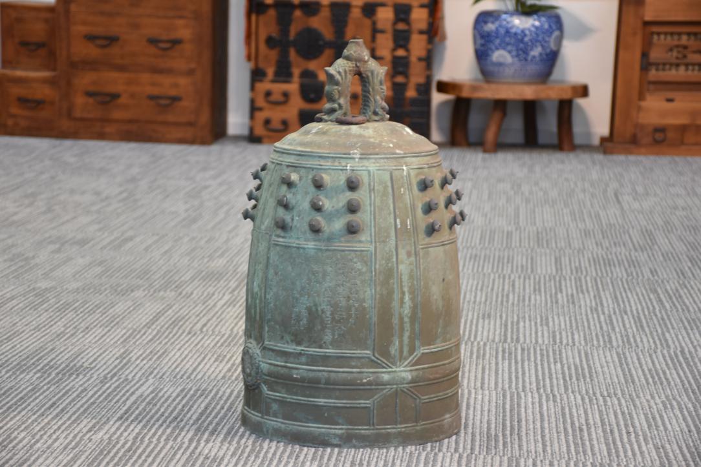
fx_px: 1928
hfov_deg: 20.6
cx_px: 350
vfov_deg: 13.8
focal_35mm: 99
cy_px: 234
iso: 400
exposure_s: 1/20
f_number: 5
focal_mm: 66
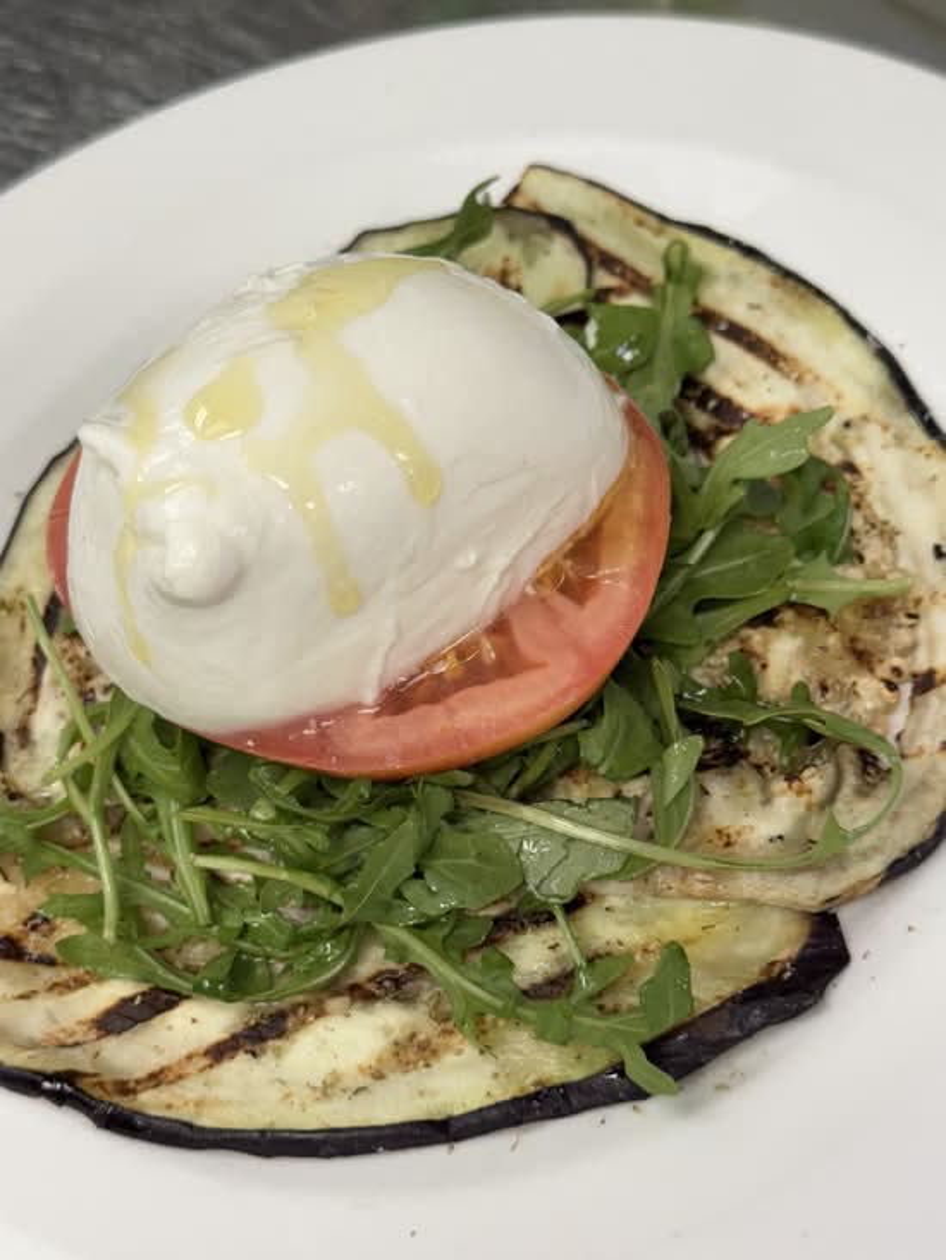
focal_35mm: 48
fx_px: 1749
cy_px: 630
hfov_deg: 30.3
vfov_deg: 39.7
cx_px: 473
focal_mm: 6.76
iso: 50
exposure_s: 1/60
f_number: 1.78
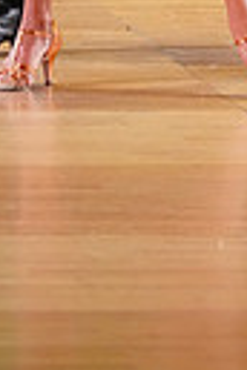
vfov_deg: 3.1
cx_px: 234
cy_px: -324
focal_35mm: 672
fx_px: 6915
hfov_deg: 2.0
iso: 3200
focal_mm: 149
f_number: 4
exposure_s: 1/400
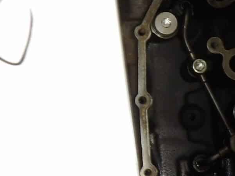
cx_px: 132
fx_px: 693
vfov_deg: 14.5
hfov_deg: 19.2
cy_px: 48
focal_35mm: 102
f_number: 3.2
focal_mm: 4.3
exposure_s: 1/33
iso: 125
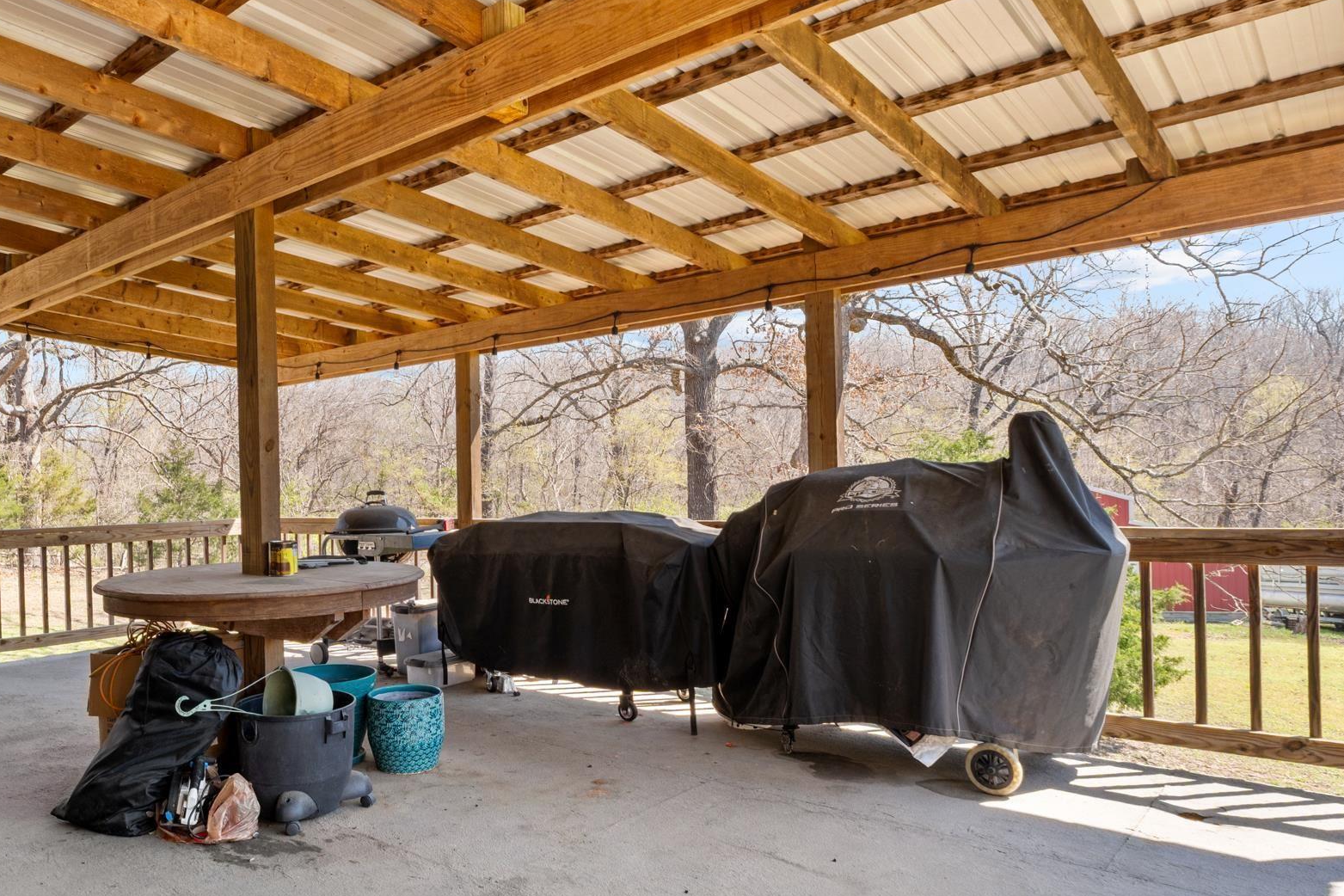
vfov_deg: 53.1
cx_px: 444
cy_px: 475
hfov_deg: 71.5
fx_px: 896
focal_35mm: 24
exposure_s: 1/20
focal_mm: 10
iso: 200
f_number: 9
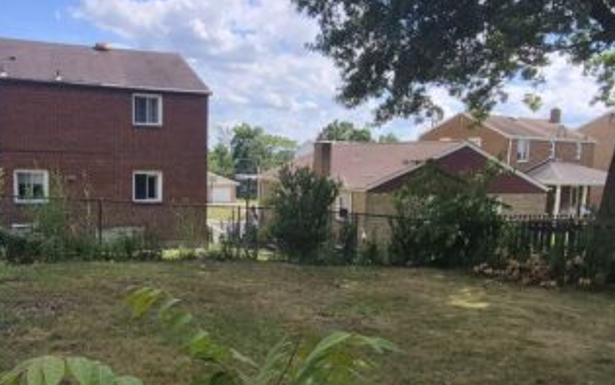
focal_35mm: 35
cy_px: 236
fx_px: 587
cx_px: 267
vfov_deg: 36.1
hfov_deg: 55.1
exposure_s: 1/1756
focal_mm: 1.74
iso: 40
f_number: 2.2
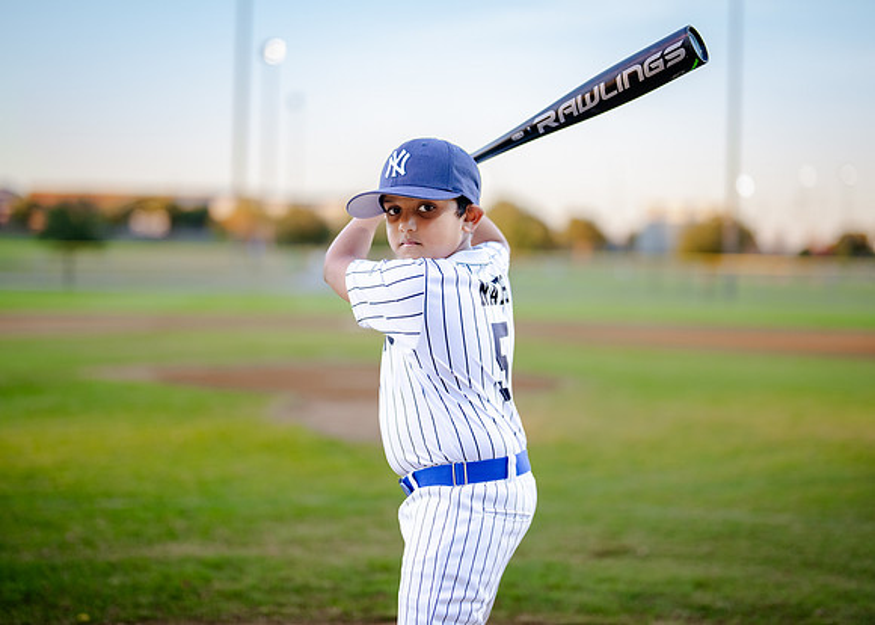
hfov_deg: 32.6
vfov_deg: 23.6
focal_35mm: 60
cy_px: 275
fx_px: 1496
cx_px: 443
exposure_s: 1/1000
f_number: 1.2
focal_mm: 50
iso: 250
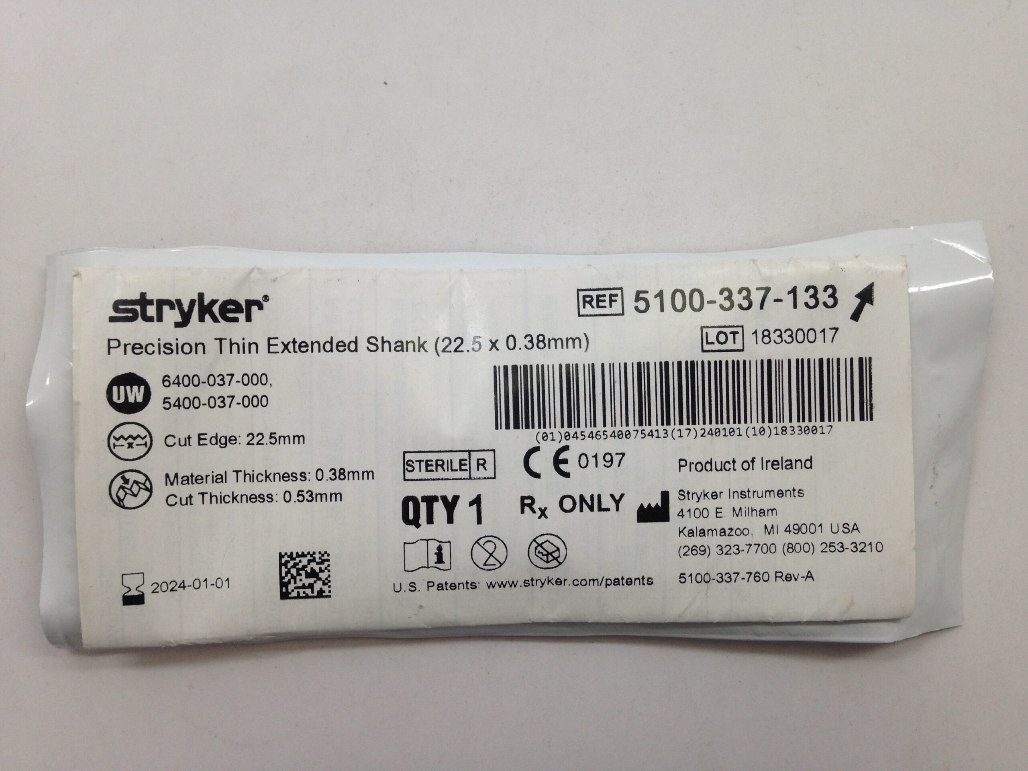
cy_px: 386
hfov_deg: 55.4
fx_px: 980
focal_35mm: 33
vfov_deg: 42.9
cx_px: 514
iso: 64
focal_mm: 4.12
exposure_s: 1/60
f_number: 2.4
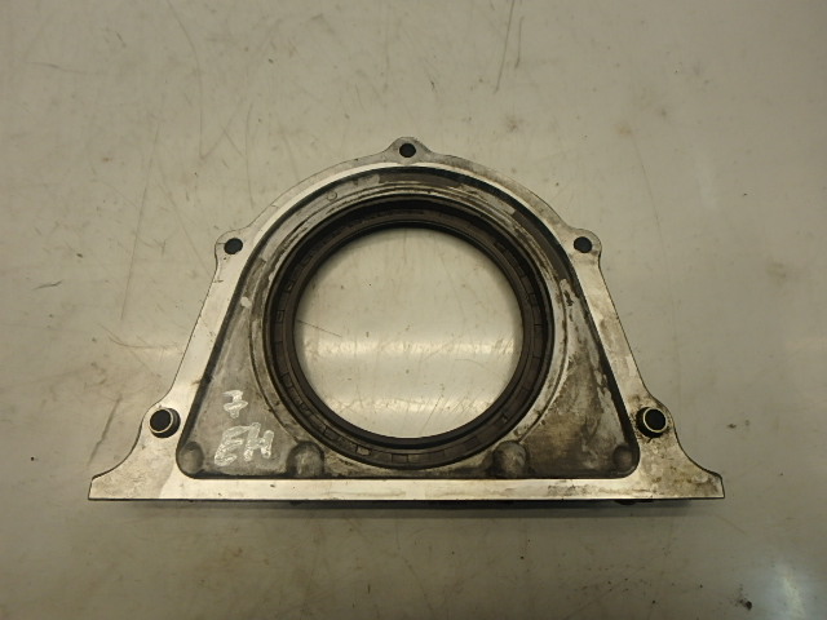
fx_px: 502
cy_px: 310
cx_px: 414
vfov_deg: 63.4
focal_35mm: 21
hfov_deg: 79.0
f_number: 3.5
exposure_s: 1/60
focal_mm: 3.7
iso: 125
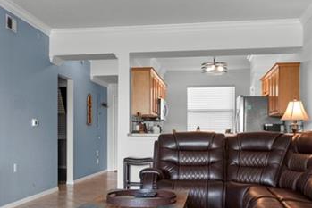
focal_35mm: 44
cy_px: 128
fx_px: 381
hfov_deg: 44.3
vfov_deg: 30.4
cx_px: 129
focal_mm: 10
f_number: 4.5
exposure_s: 1/15
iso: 800
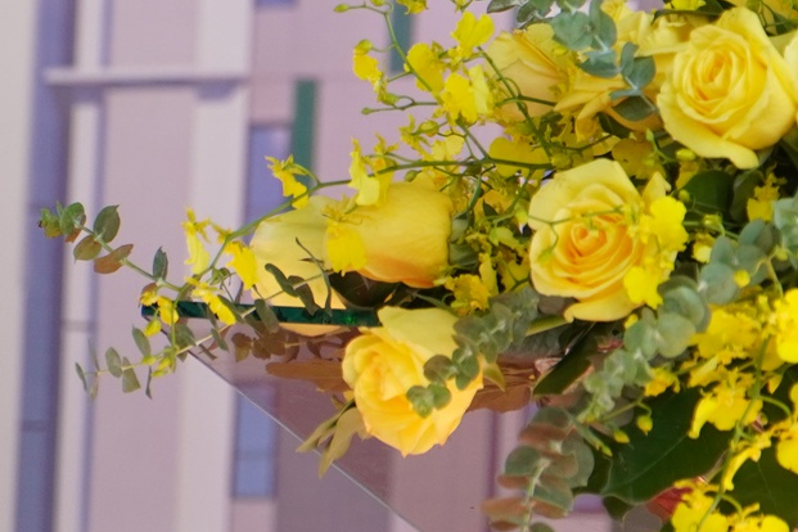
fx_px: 9744
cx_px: 1162
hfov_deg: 4.7
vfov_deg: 3.1
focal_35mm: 440
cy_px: -287
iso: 500
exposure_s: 1/640
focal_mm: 91
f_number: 4.5
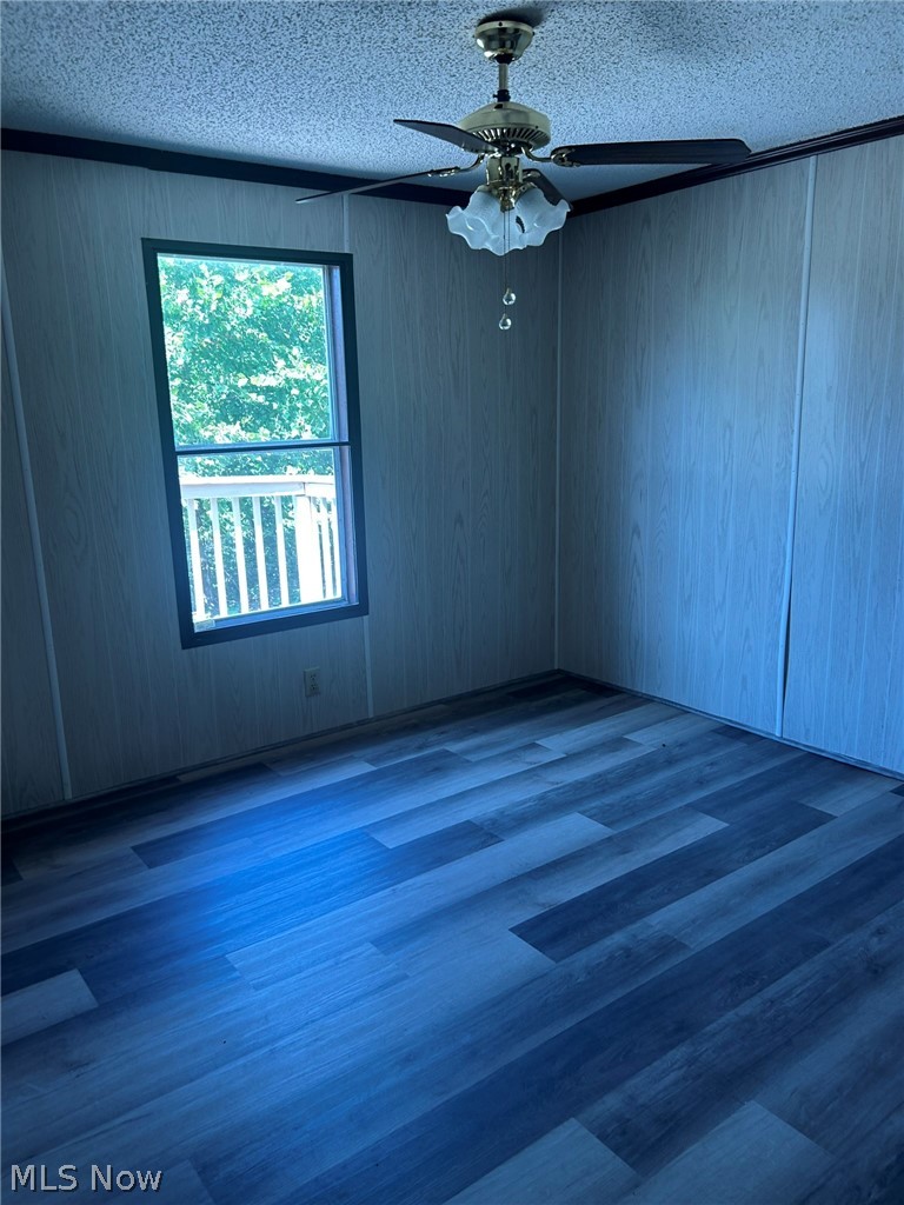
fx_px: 905
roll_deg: -0.4
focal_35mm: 26
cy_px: 602
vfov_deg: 67.3
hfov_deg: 53.1
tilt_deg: -18.2
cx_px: 452
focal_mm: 5.7
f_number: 1.5
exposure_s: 1/120
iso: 80
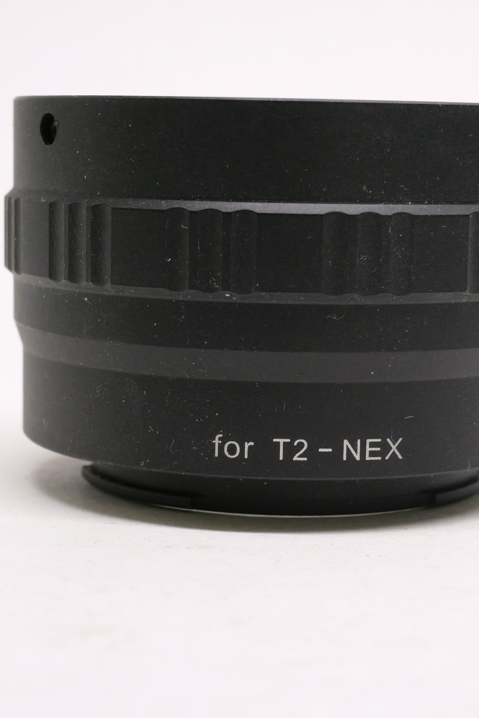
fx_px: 1676
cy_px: 360
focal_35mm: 84
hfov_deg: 16.2
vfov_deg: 24.2
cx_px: 308
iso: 2500
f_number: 8
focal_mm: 30
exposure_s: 1/80
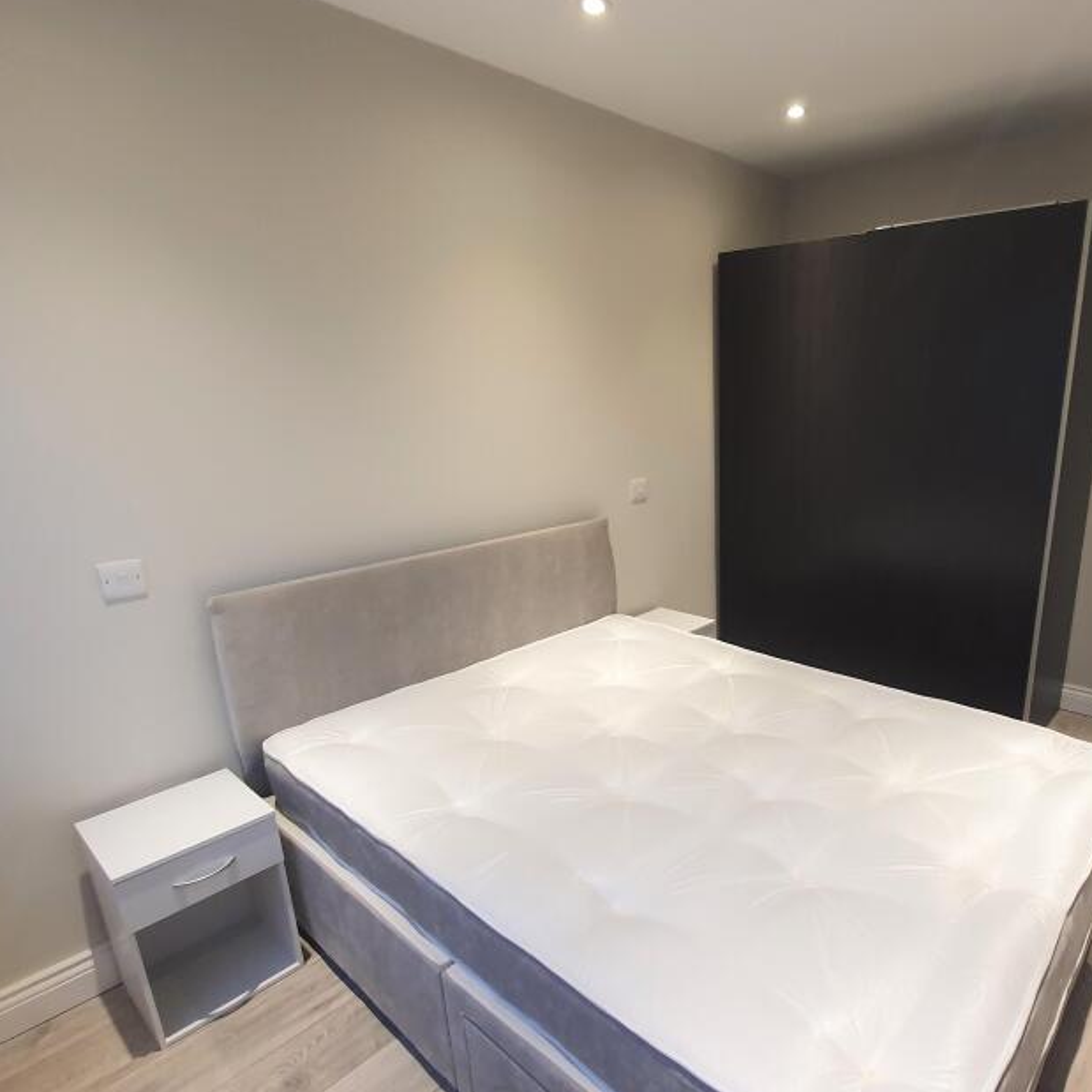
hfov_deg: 75.5
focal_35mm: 19
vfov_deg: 77.6
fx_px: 678
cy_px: 584
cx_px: 720
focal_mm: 1.8
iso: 125
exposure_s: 1/50
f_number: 2.2
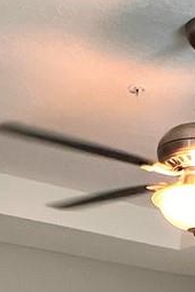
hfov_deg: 15.9
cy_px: 427
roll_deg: -3.1
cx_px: 173
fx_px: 691
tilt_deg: +2.2
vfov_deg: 20.7
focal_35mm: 85
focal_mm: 1.57
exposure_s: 1/120
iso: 160
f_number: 1.8
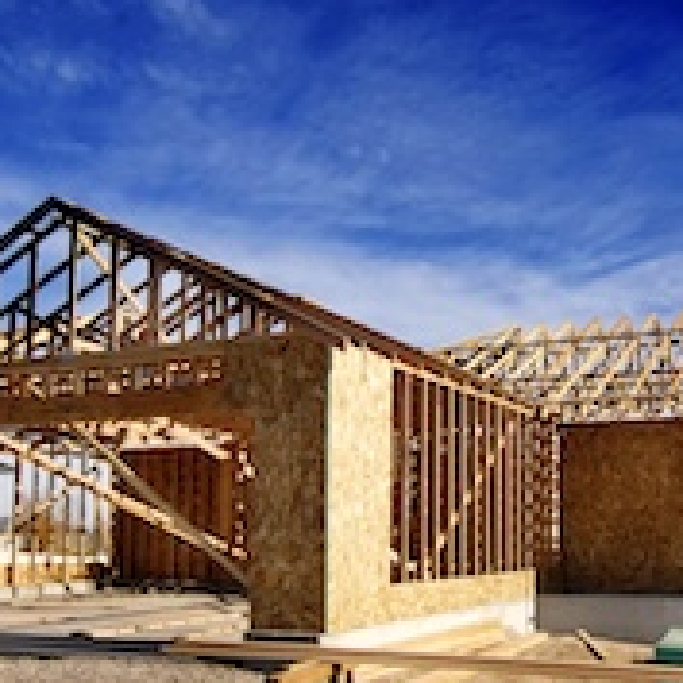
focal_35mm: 39
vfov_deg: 42.4
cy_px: 442
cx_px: 482
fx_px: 871
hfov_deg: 42.0
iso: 400
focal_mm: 12
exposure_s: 1/500
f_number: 11
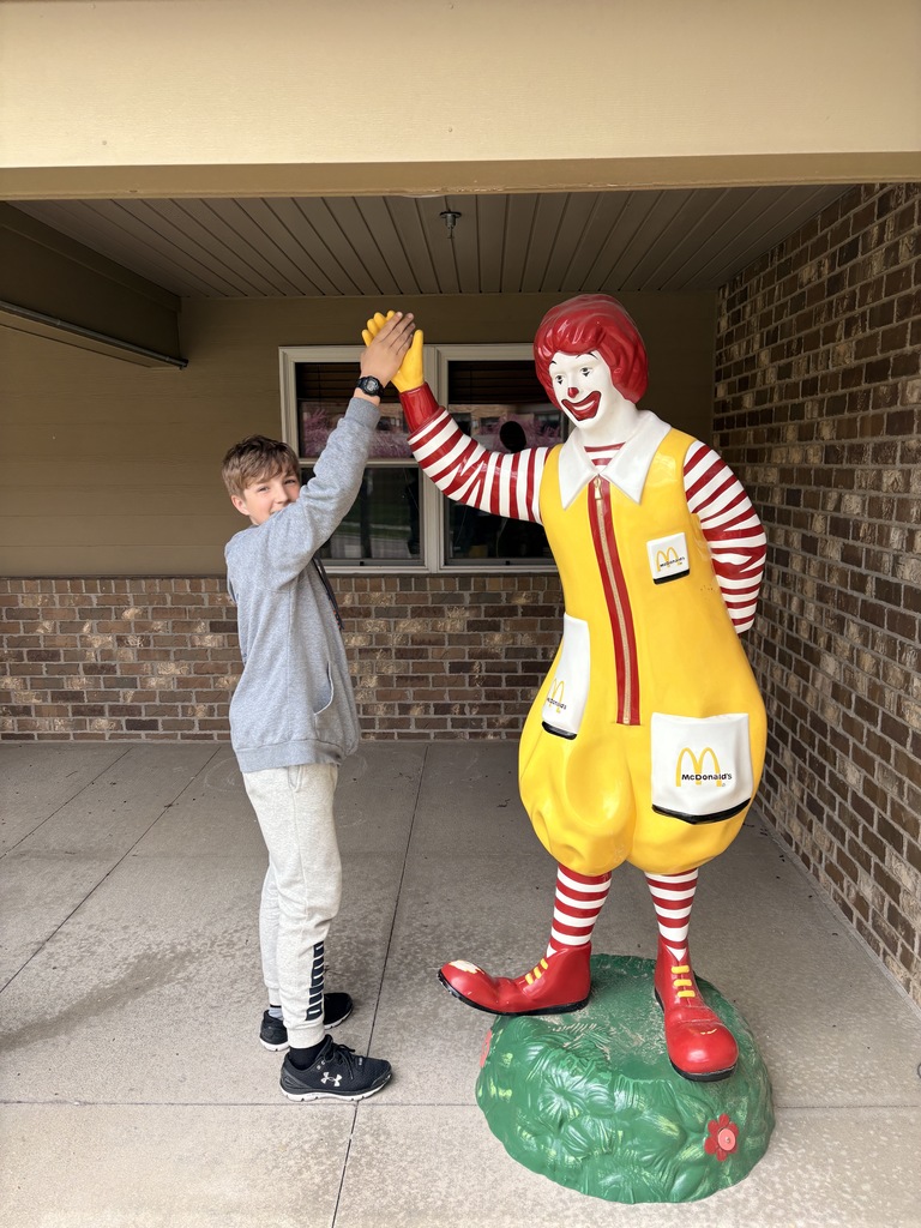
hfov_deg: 53.1
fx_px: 922
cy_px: 614
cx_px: 460
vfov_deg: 67.3
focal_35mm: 26
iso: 50
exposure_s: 1/586
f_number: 1.6
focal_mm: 5.96
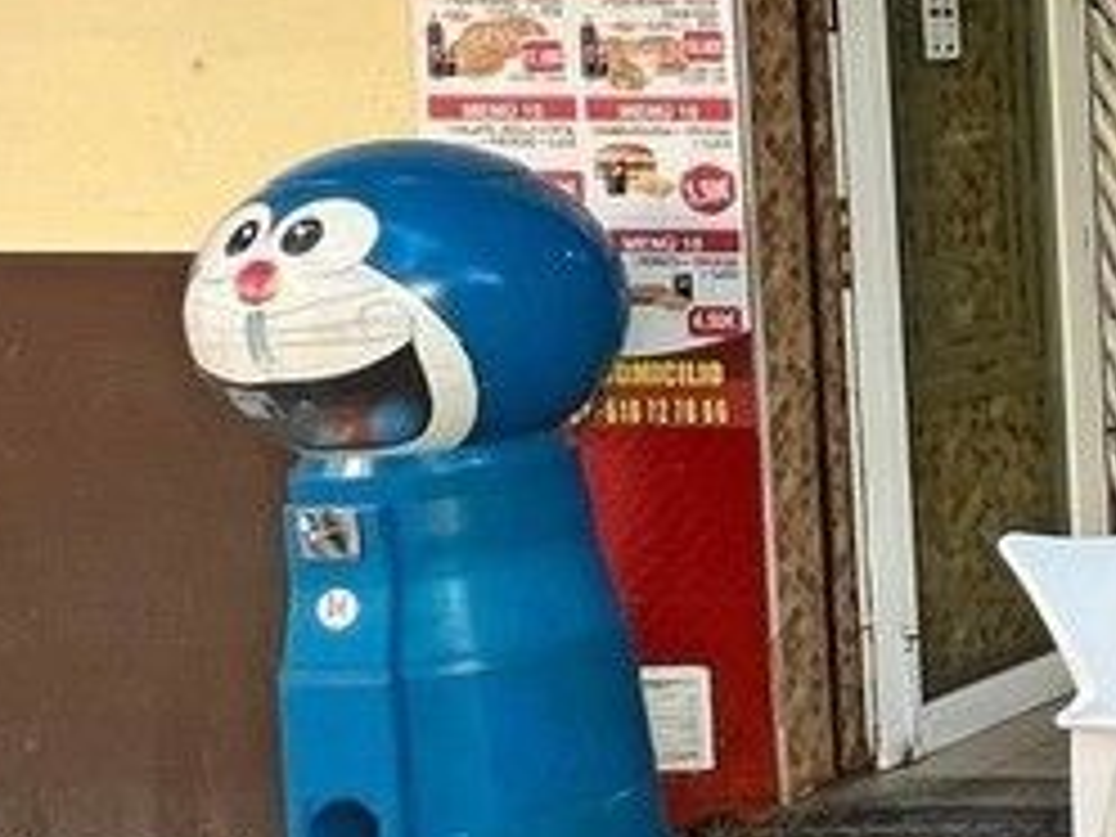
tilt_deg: -5.1
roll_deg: -0.3
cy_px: 248
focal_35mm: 67
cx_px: 2592
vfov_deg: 21.8
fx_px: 2160
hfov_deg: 15.8
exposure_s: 1/99
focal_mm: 1.57
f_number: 1.8
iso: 50
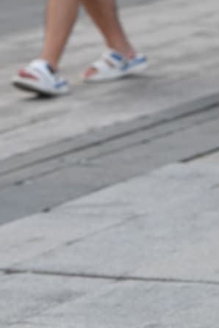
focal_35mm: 282
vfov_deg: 7.2
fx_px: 2573
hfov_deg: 4.8
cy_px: -158
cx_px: -176
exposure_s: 1/250
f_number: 5.6
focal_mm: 70
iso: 400
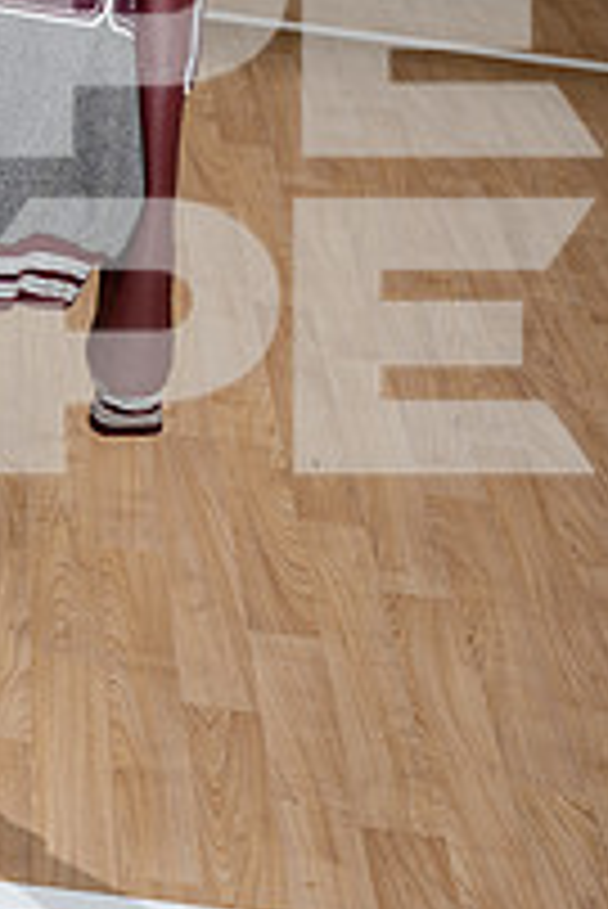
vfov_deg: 20.2
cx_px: -63
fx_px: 2478
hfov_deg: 13.7
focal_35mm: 98
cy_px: 22
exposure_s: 1/250
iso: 100
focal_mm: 44
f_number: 8
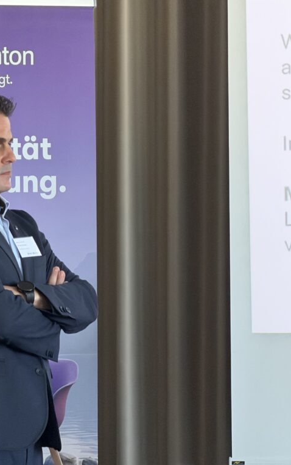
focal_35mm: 284
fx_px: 3601
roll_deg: +0.7
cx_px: -18
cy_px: 232
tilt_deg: -1.2
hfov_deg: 4.6
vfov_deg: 7.4
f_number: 2.8
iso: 500
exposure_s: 1/79
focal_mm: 16.89
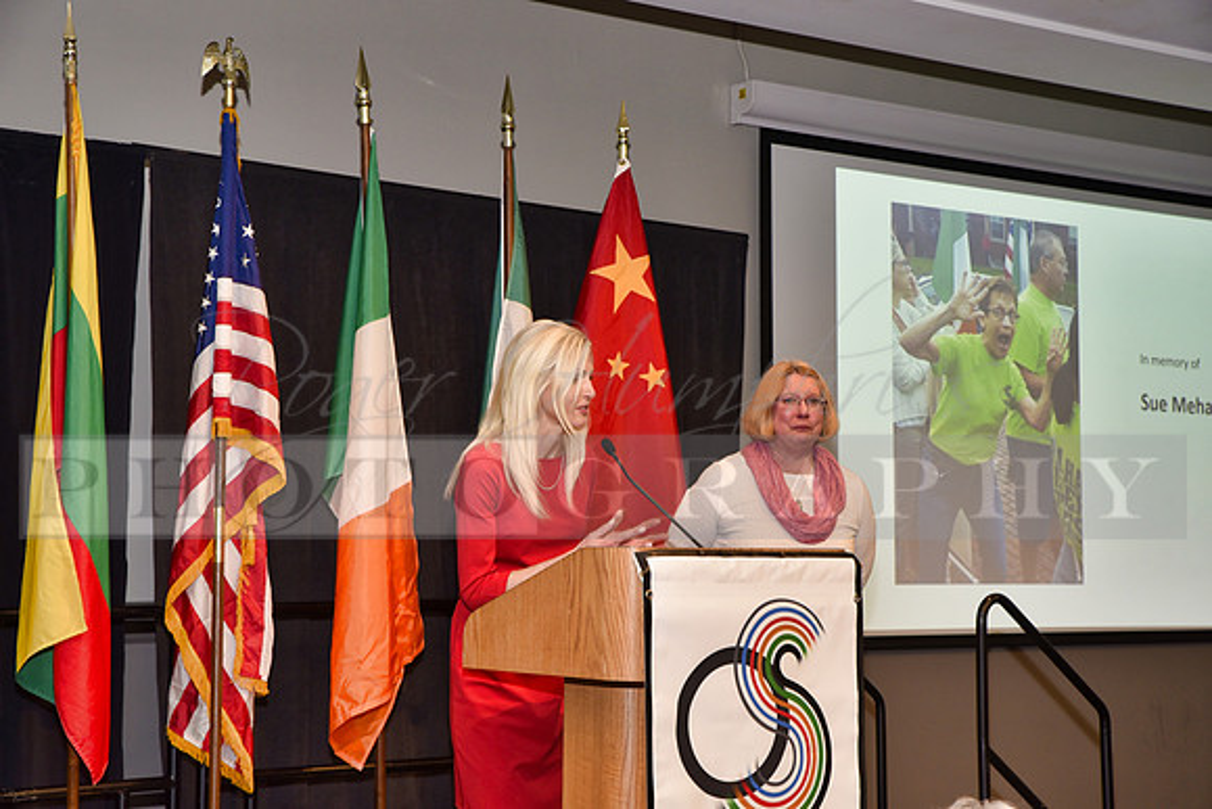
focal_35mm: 70
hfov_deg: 28.8
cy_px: 404
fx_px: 2357
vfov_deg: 19.5
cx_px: 606
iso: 1000
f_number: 7.1
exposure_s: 1/60
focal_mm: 70
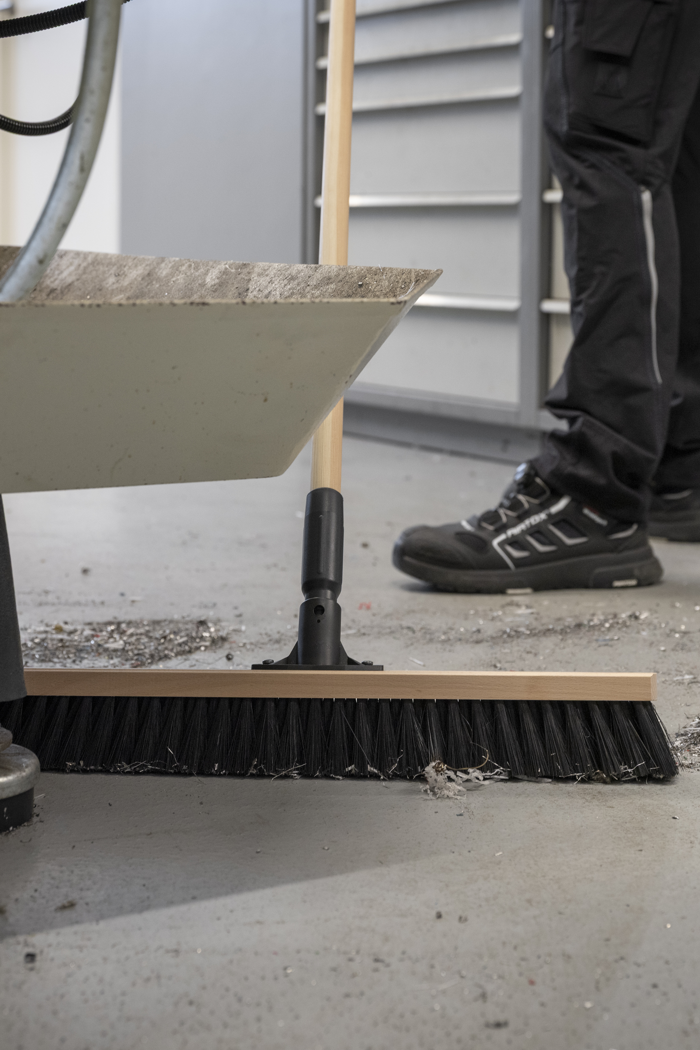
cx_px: 376
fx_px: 1925
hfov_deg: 20.6
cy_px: 530
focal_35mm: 66
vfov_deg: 30.5
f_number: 6.4
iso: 800
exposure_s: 1/125
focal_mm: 59.6
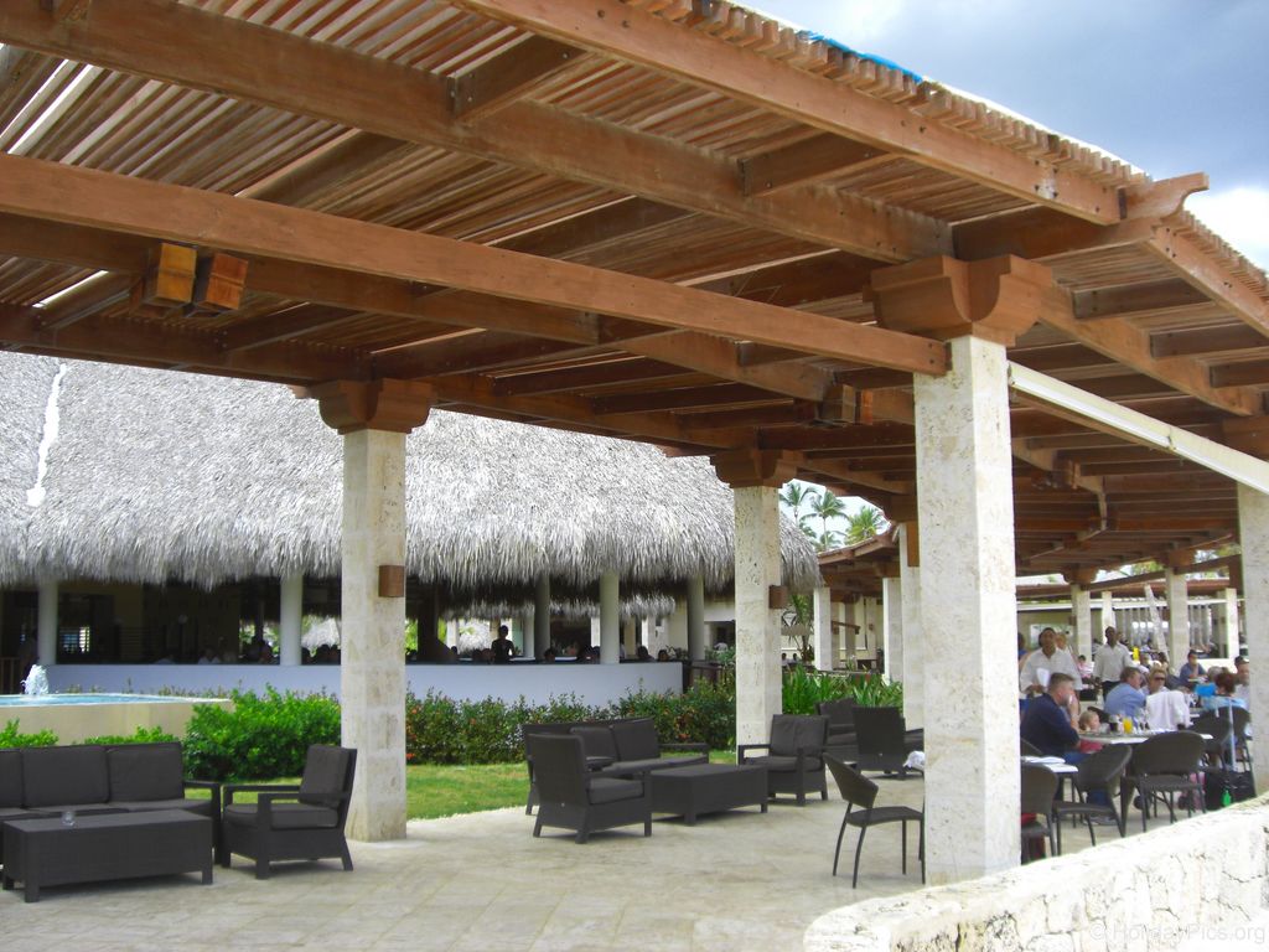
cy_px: 476
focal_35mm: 38
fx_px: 1393
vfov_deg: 37.7
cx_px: 634
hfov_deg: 49.0
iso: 64
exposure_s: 1/320
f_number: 2.7
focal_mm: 6.2
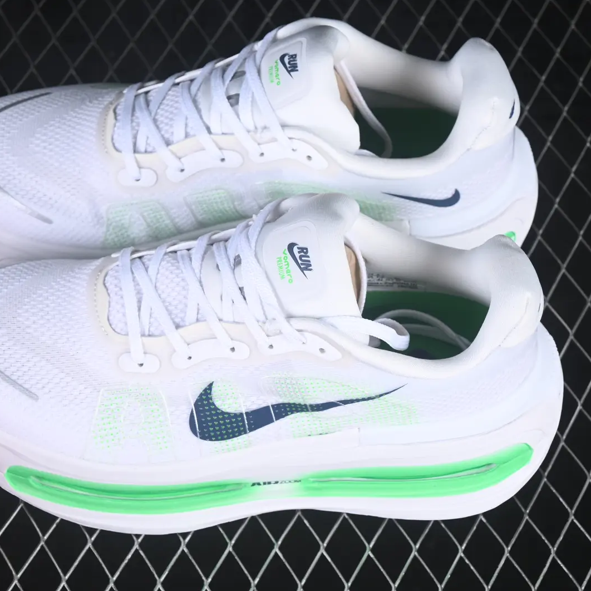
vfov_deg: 18.1
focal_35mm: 96
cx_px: 243
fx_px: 1854
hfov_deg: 18.1
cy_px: 296
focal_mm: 50
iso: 160
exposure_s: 1/80
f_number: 7.1
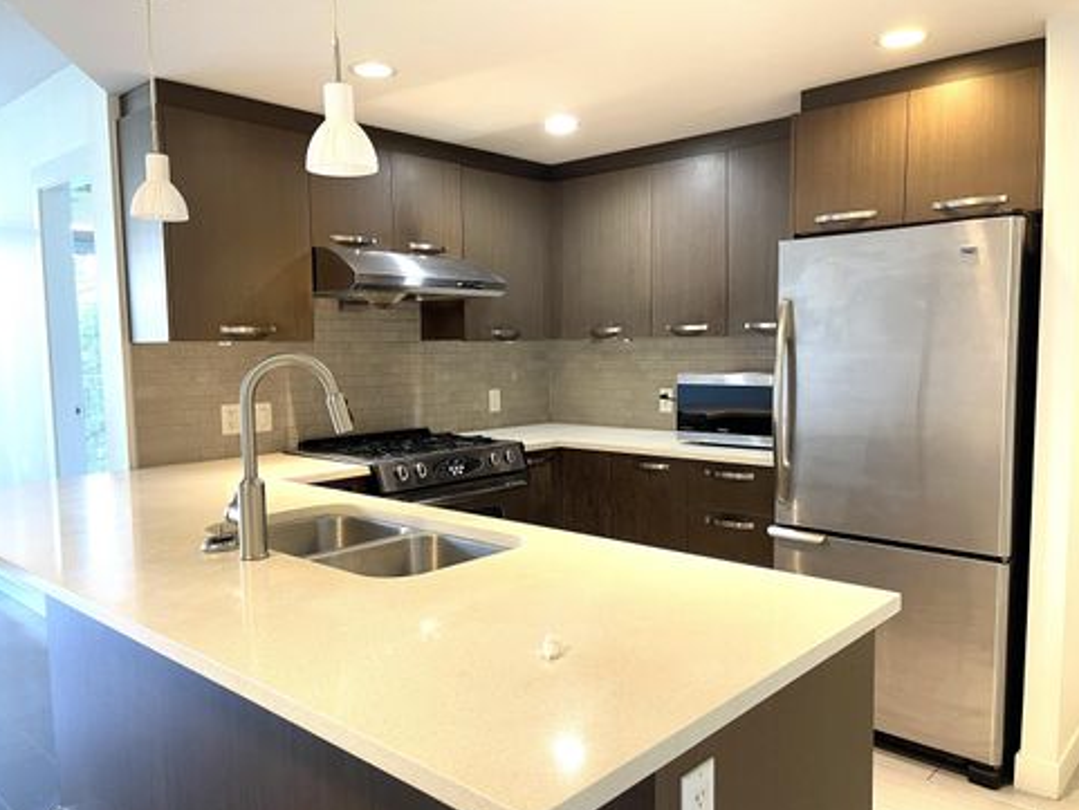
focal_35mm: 26
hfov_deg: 67.3
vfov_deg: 53.1
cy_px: 416
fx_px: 811
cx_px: 550
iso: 100
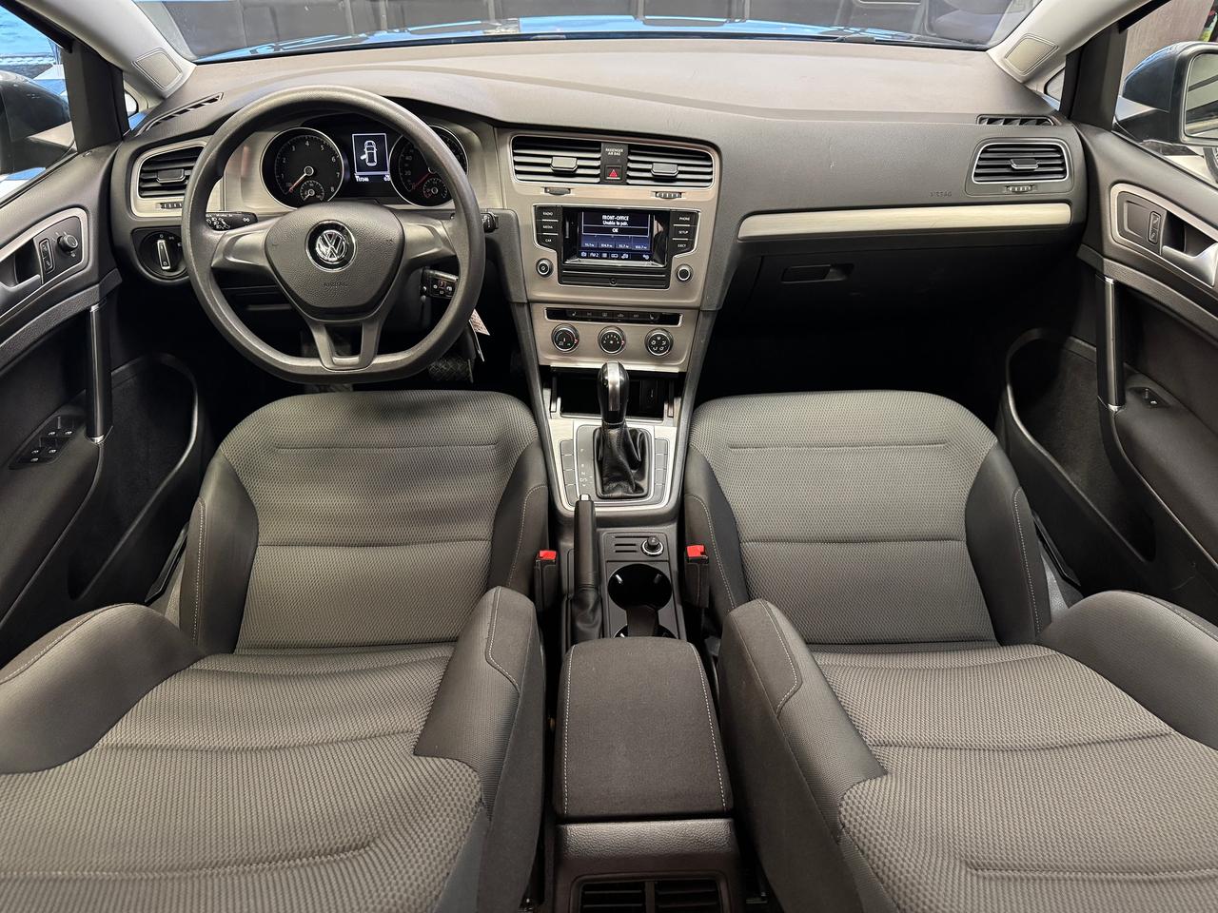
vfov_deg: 56.8
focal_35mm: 24
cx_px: 609
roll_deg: +0.1
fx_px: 844
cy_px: 456
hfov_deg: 71.6
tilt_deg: -38.7
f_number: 1.78
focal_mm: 6.76
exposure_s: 1/40
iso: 1000
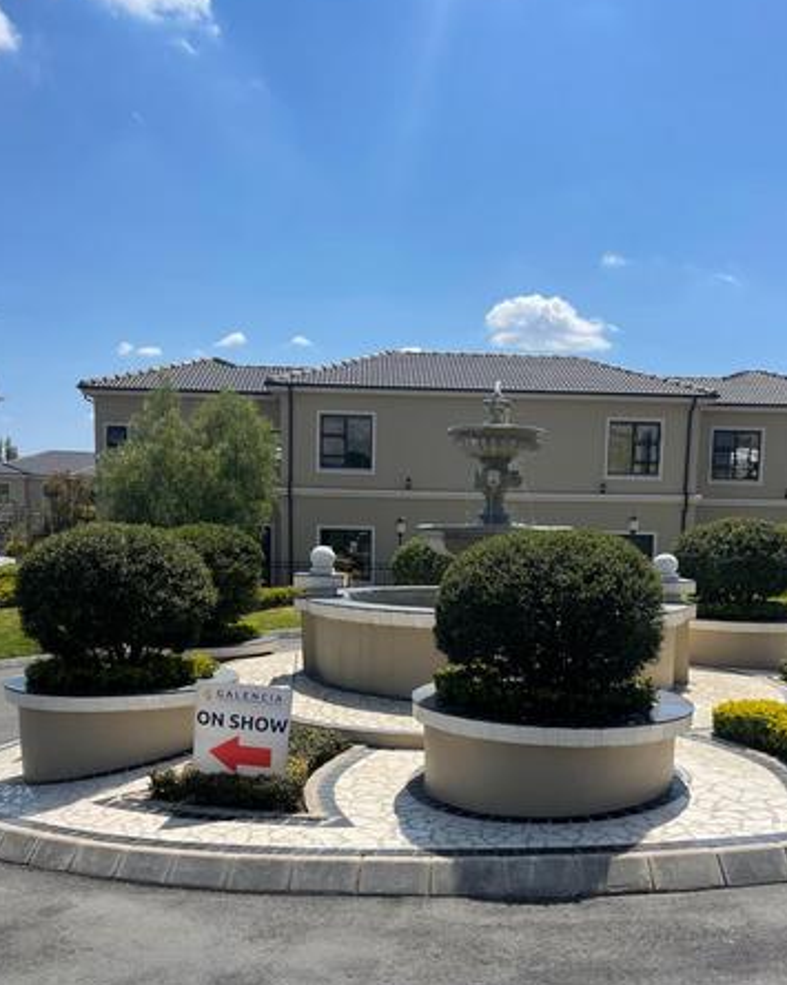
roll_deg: -1.3
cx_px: 415
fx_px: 961
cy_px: 632
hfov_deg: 44.5
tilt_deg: -7.7
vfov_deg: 53.5
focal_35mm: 33
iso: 32
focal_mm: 5.1
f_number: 1.6
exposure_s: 1/5376
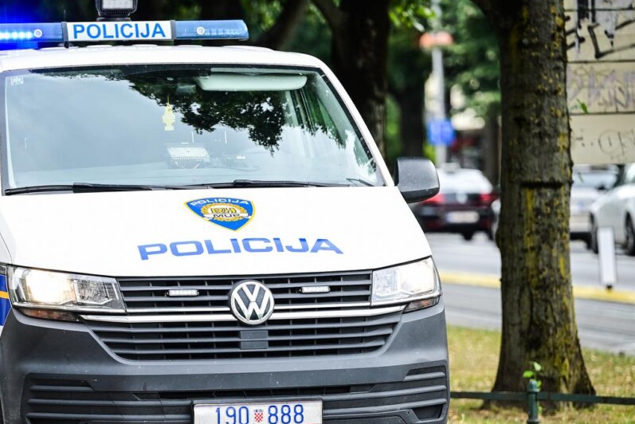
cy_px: 235
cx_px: 208
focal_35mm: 237
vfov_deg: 5.8
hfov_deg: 8.7
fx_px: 4182
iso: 640
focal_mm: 150
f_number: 2.8
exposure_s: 1/1600
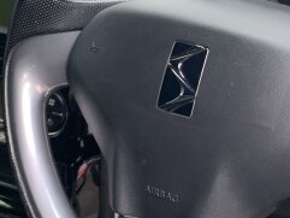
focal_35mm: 97
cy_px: 56
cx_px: 176
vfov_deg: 15.2
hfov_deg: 20.2
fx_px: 813
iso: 80
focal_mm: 4.25
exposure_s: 1/121
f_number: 1.8
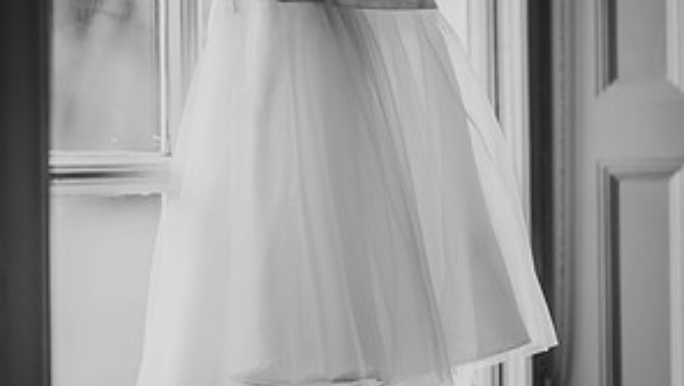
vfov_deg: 9.0
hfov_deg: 15.9
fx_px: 2450
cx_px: 343
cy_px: 97
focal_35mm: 135
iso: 100
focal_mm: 85
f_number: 1.8
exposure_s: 1/500
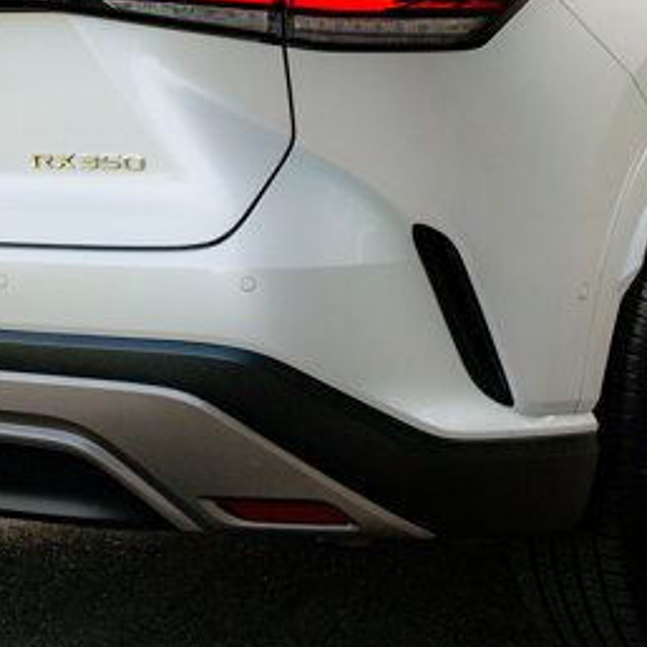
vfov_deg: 15.1
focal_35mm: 115
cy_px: 127
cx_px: 305
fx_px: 2432
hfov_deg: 15.2
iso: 500
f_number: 6.3
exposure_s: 1/500
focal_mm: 34
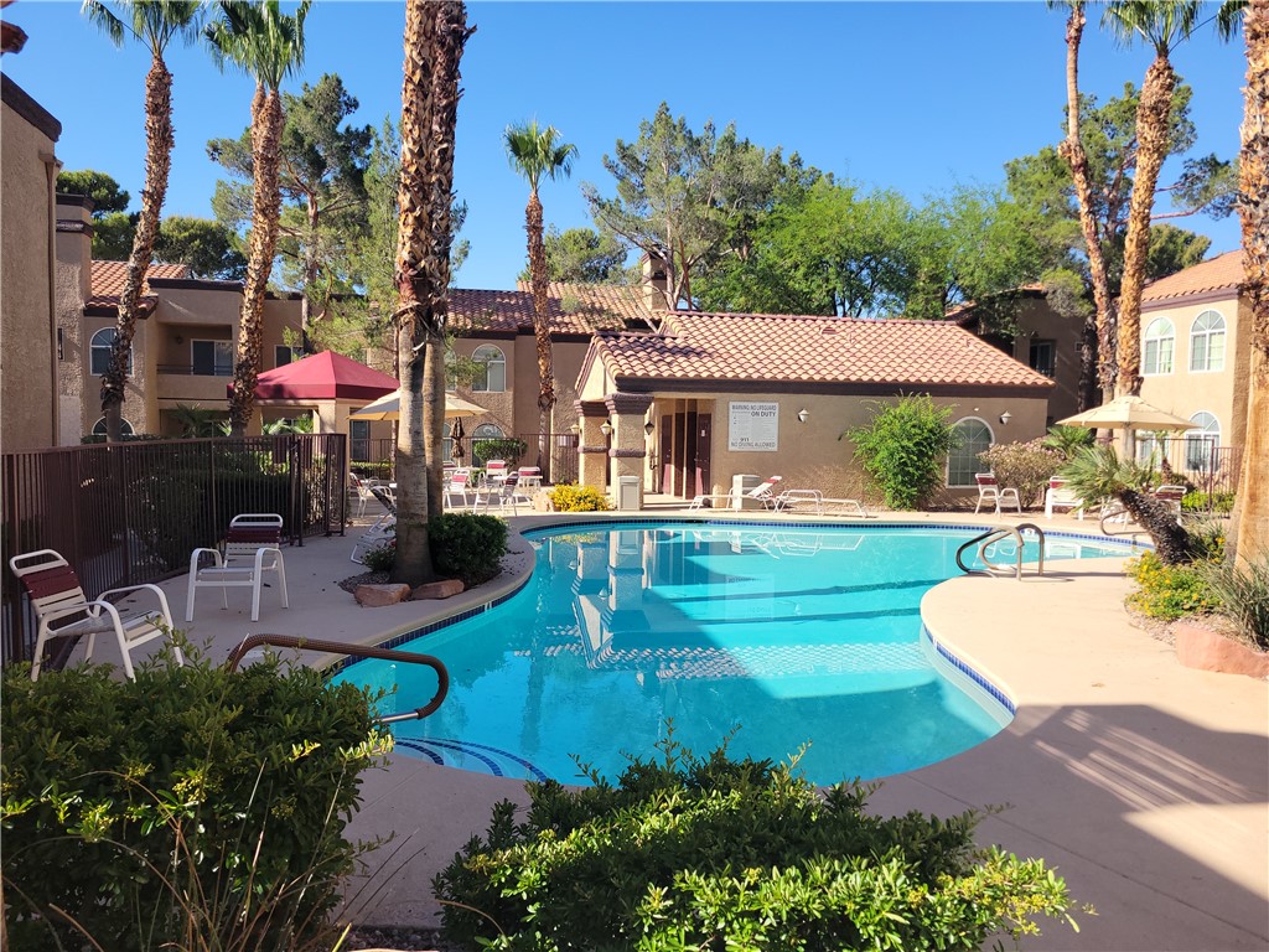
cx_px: 634
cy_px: 476
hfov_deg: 67.3
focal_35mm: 26
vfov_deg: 53.1
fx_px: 953
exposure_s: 1/1414
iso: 40
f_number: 1.8
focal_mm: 5.4
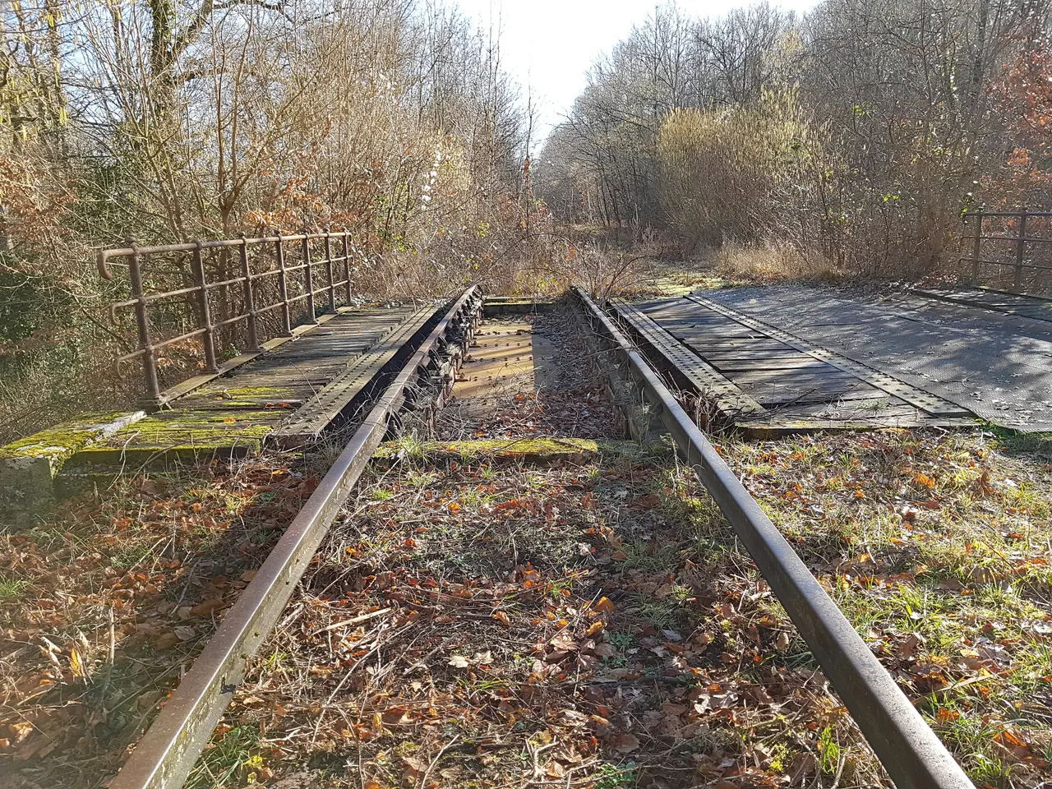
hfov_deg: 67.3
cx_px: 526
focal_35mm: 26
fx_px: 790
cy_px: 394
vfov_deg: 53.1
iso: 50
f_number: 1.7
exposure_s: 1/383
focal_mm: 4.2
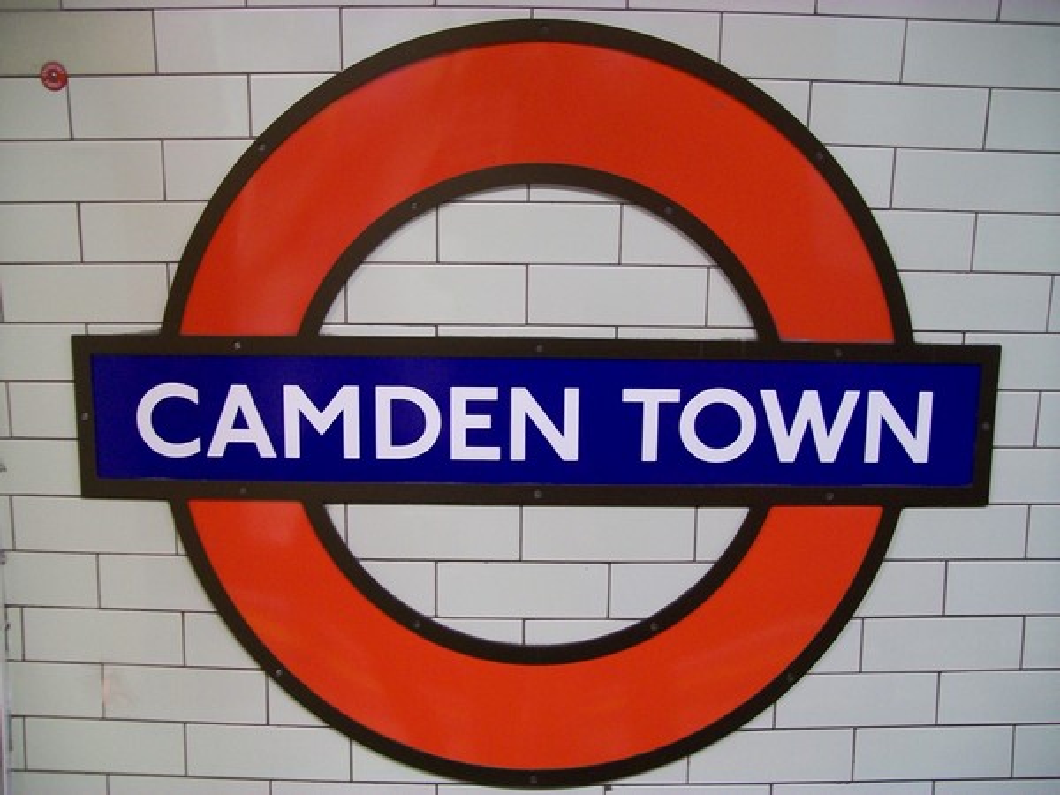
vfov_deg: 41.8
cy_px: 398
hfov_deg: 54.0
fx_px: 1041
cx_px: 530
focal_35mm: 34
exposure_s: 1/13
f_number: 2.7
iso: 160
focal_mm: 6.1
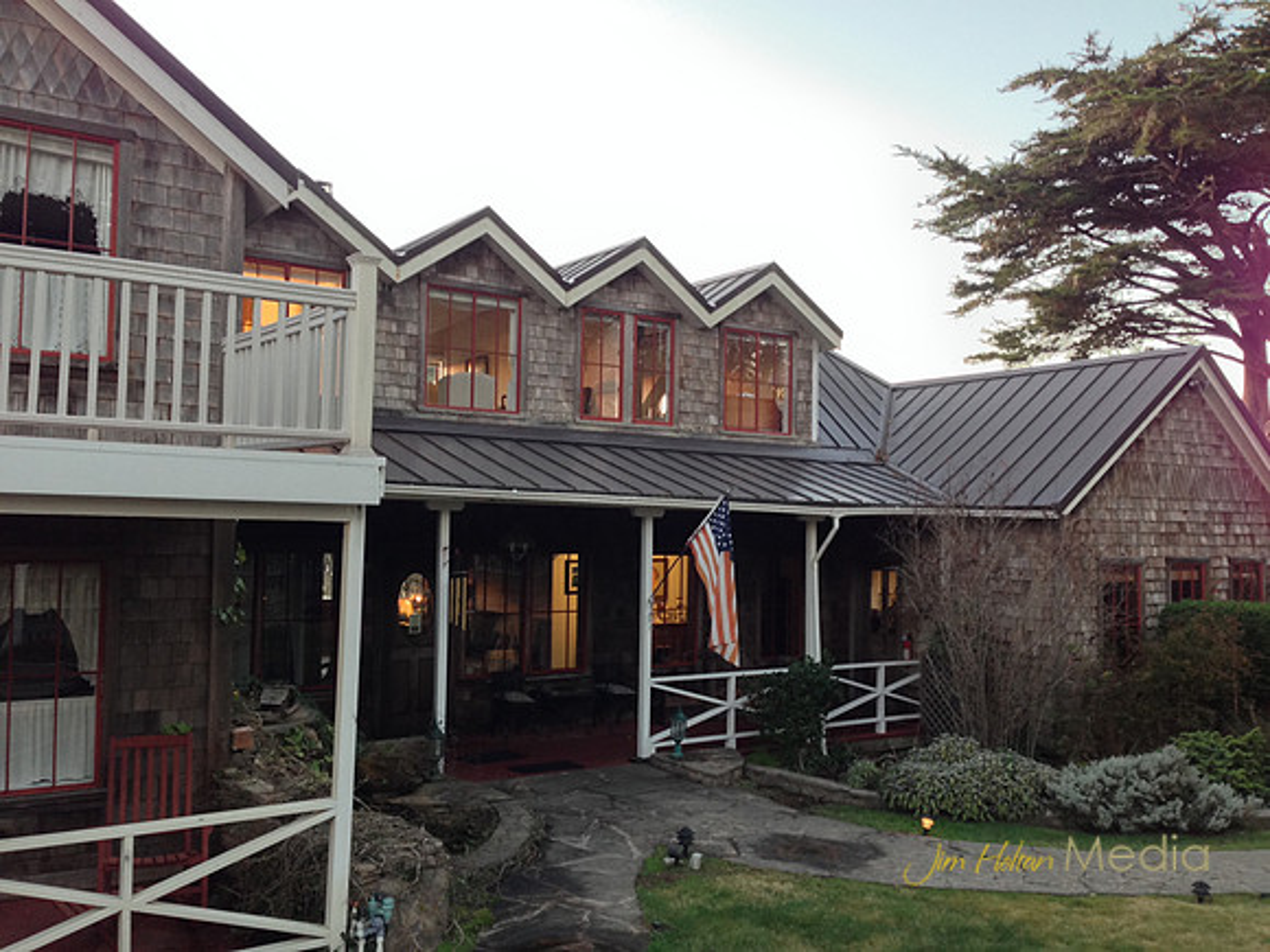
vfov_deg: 42.9
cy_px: 476
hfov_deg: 55.4
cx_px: 635
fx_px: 1211
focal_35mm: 33
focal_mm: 4.12
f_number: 2.4
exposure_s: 1/20
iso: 125
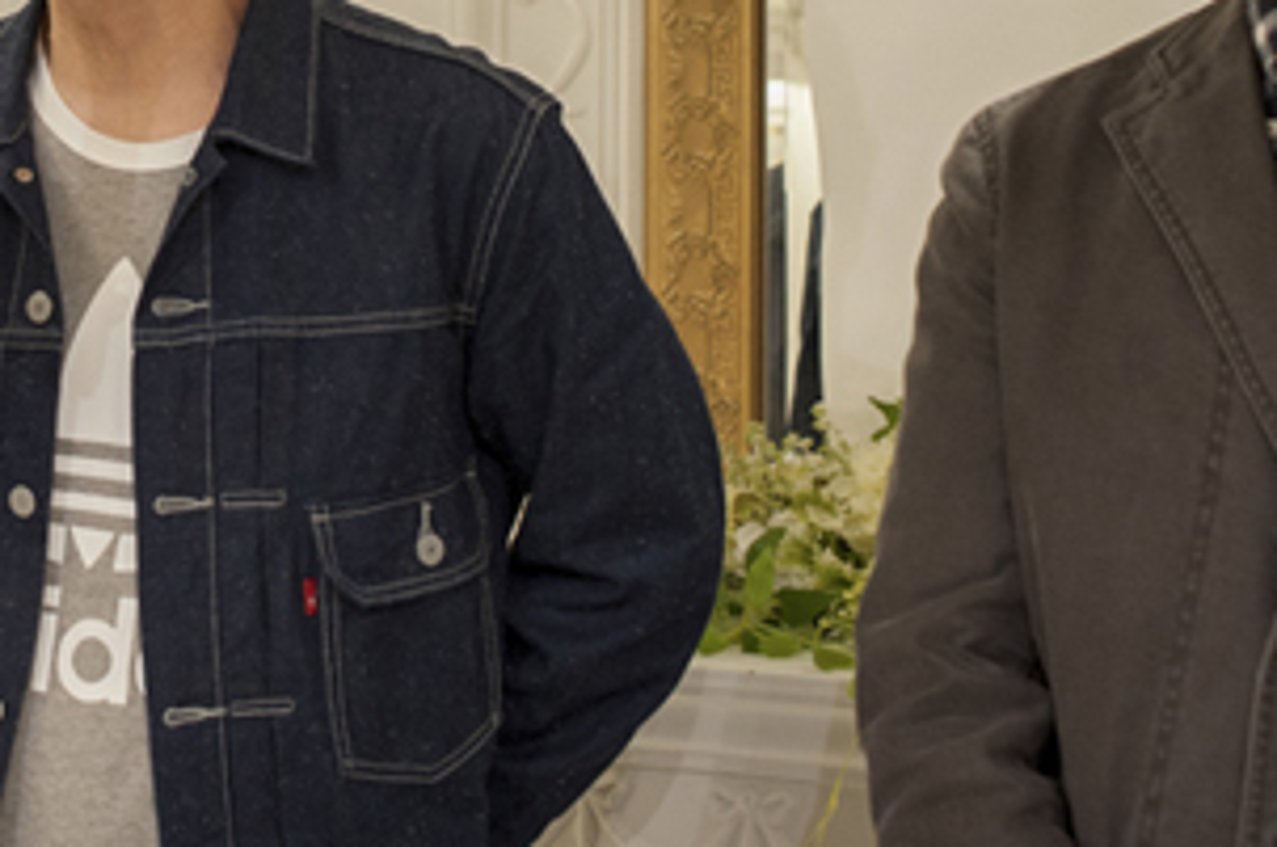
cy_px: 0
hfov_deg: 26.9
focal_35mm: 74
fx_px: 2621
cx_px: 274
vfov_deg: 17.9
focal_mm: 35
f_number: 5.6
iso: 900
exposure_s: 1/100
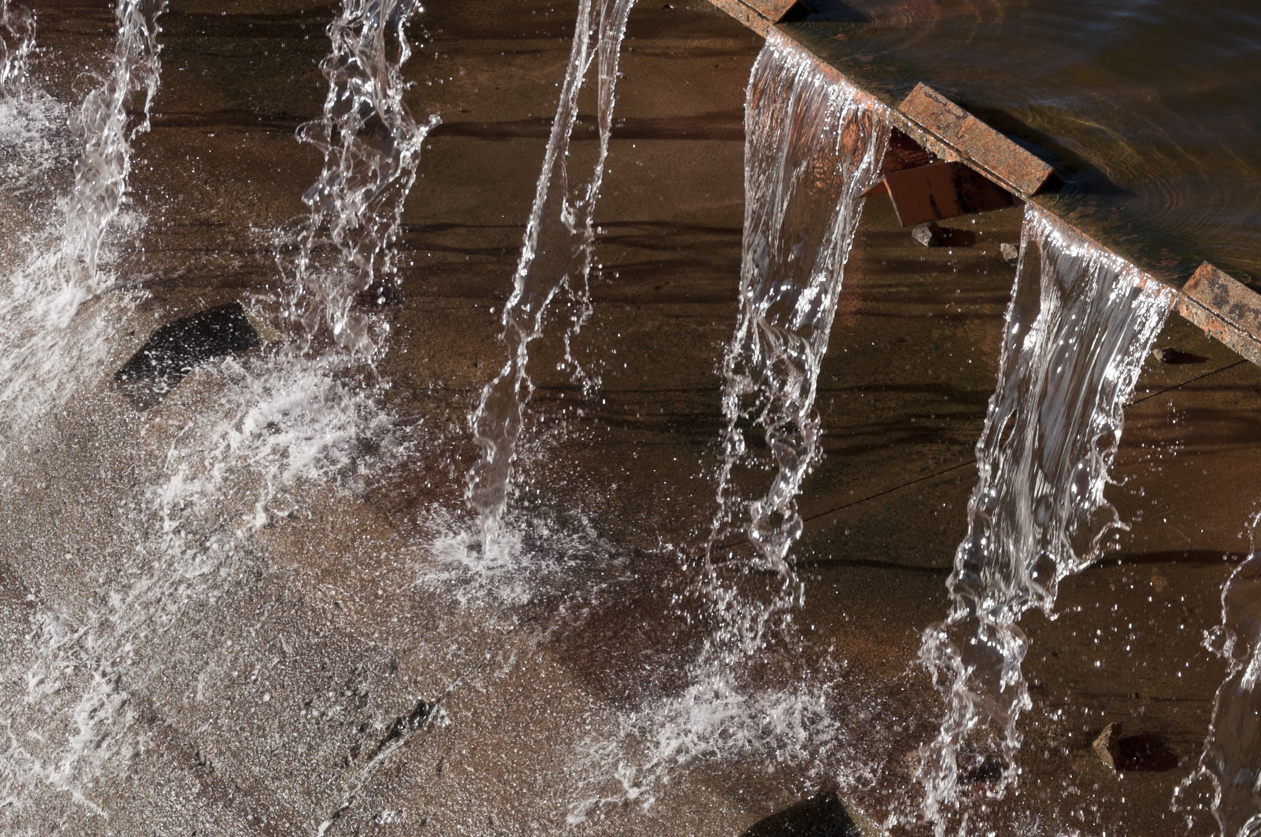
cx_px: 781
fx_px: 5457
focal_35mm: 156
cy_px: 425
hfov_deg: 13.2
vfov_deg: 8.8
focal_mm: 60
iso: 200
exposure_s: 1/500
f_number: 11
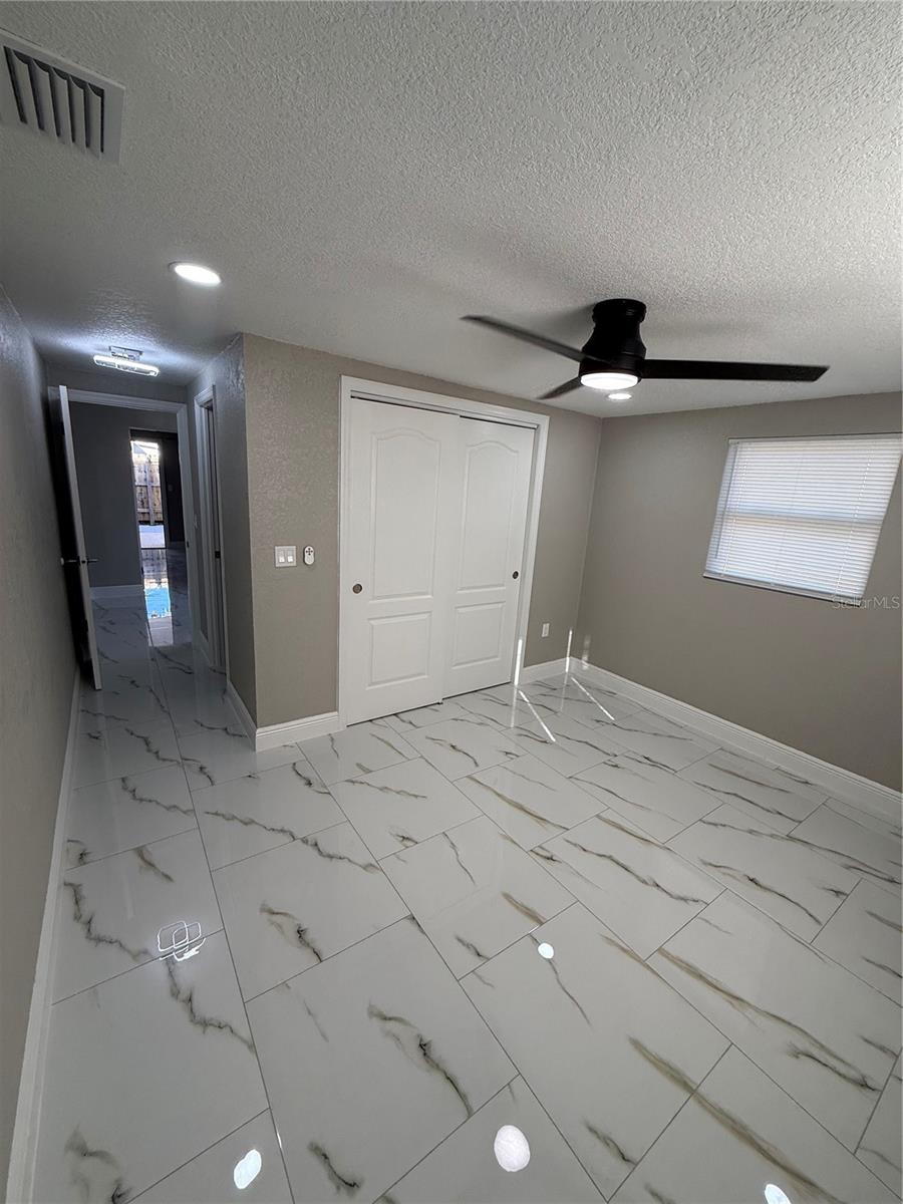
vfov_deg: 102.1
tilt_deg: -13.4
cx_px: 452
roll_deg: -4.2
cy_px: 602
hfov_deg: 85.7
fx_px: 487
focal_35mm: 14
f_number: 2.2
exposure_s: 1/146
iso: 64
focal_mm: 2.22
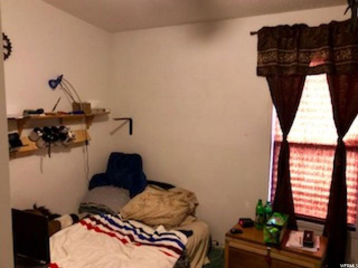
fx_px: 290
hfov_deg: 63.4
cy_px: 134
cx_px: 179
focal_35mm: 28
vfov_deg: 49.7
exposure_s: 1/13
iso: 100
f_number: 1.8
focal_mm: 3.99
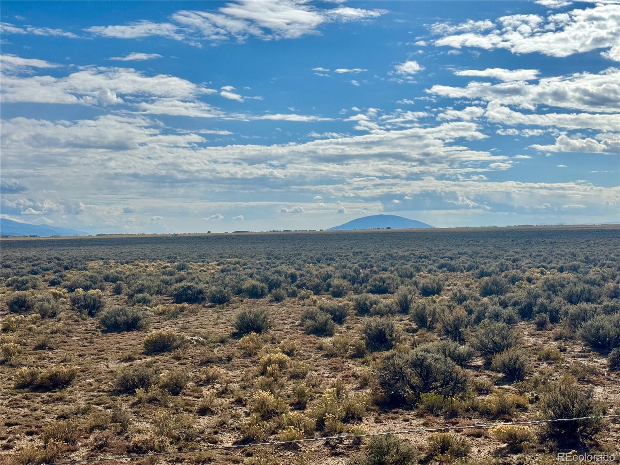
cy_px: 232
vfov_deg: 30.3
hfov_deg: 39.7
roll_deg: +0.7
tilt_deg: -1.4
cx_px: 310
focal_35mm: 48
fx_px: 860
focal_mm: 6.76
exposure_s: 1/15385
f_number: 1.78
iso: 64
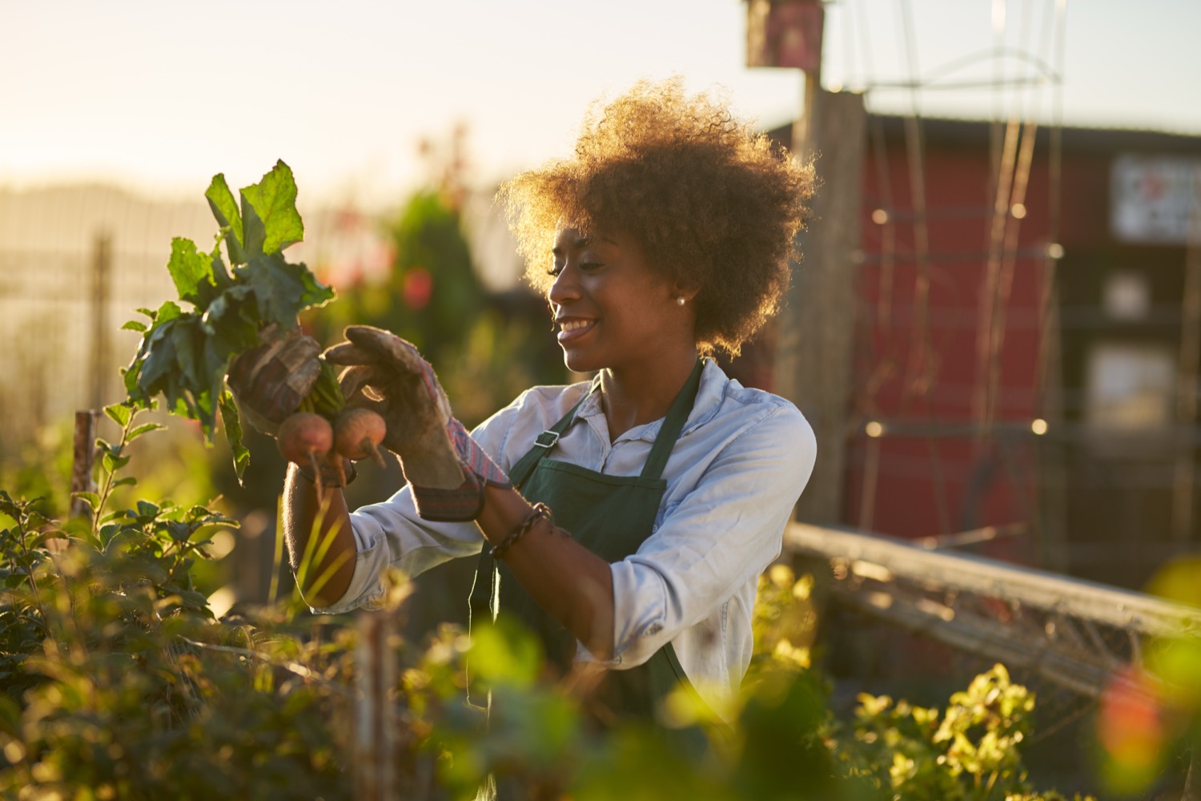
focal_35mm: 85
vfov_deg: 16.1
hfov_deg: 23.9
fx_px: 2835
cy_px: 400
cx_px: 600
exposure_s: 1/1000
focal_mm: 85
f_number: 2
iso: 100
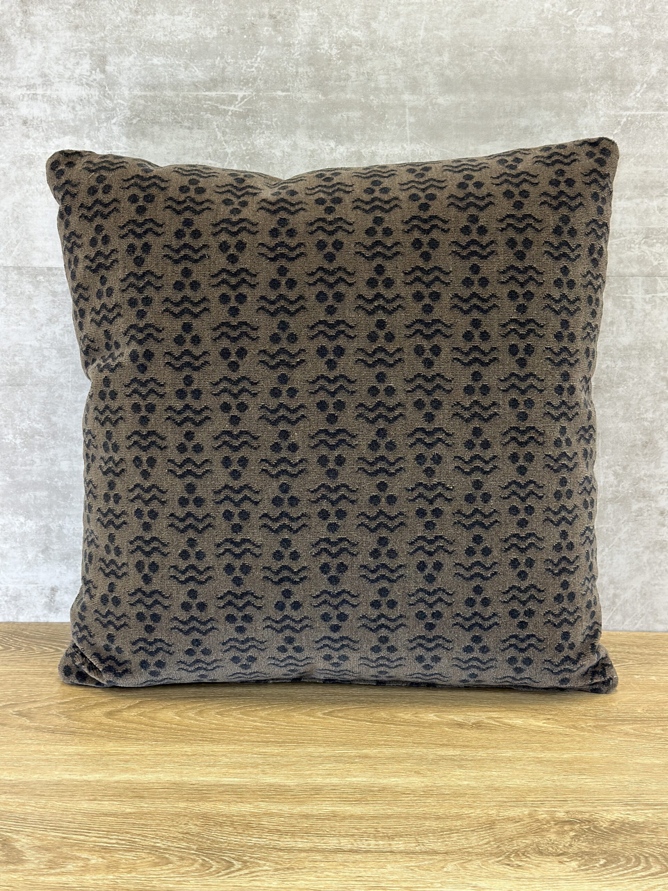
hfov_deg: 30.3
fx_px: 1235
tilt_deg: -12.8
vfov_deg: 39.7
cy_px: 446
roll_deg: -0.9
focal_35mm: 48
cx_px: 334
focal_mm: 6.86
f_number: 1.78
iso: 200
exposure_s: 1/120
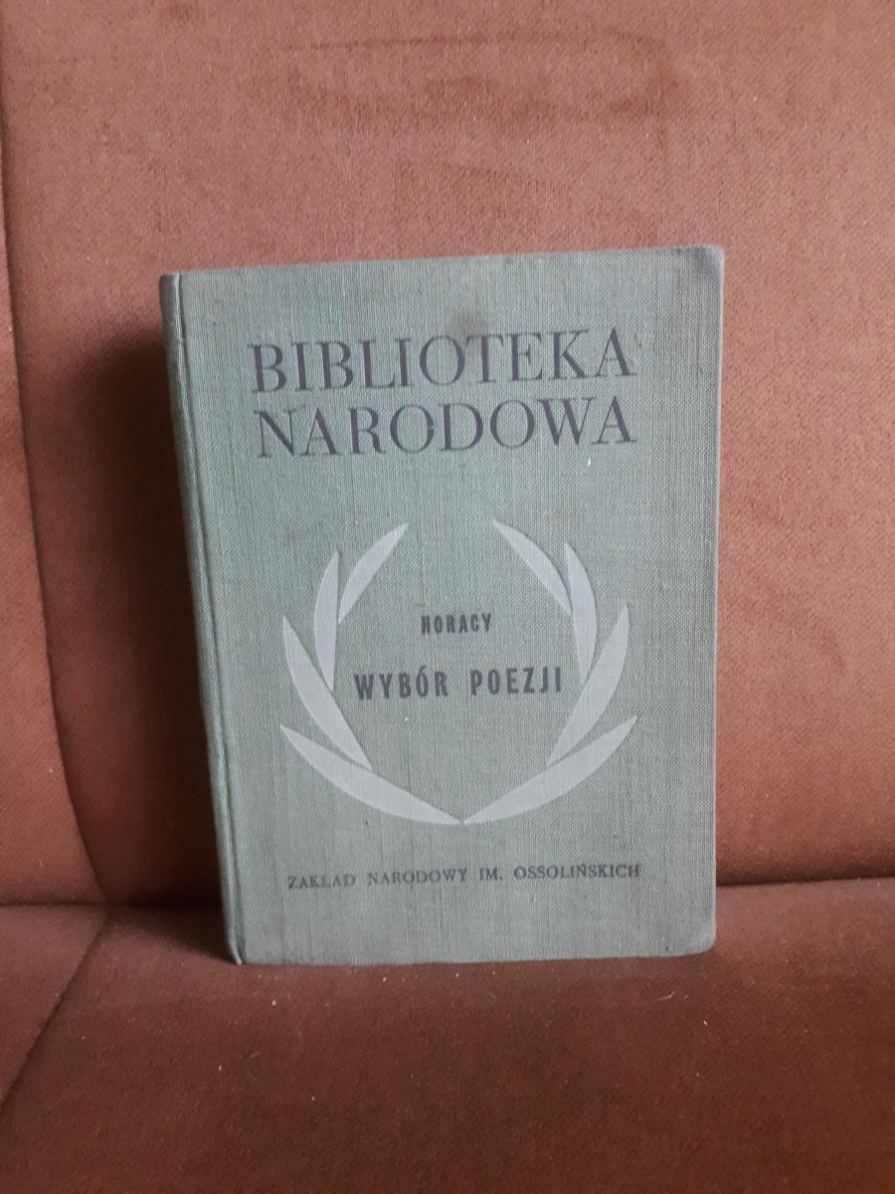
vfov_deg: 65.3
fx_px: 931
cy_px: 597
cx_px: 448
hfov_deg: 51.4
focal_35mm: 27
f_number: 1.9
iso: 320
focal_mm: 3.6
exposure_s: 1/15
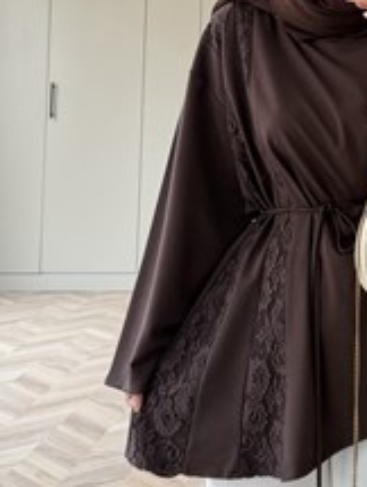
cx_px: 310
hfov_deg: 30.6
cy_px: 157
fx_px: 648
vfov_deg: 40.6
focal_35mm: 46
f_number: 1.78
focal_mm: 6.76
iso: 250
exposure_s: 1/60
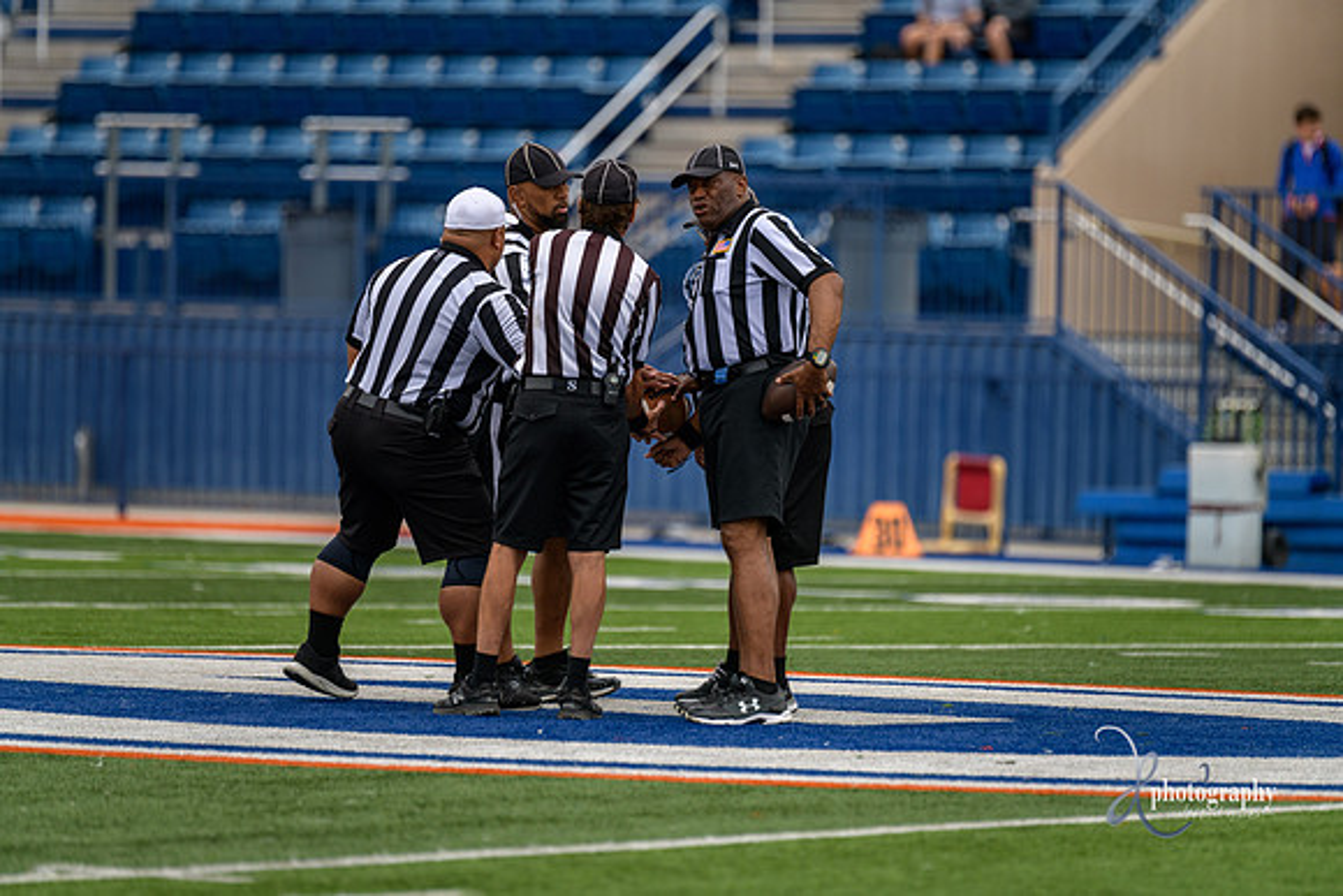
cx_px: 672
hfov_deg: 6.9
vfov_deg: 4.6
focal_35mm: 300
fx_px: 11194
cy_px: 448
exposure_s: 1/1250
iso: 140
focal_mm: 300
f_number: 2.8
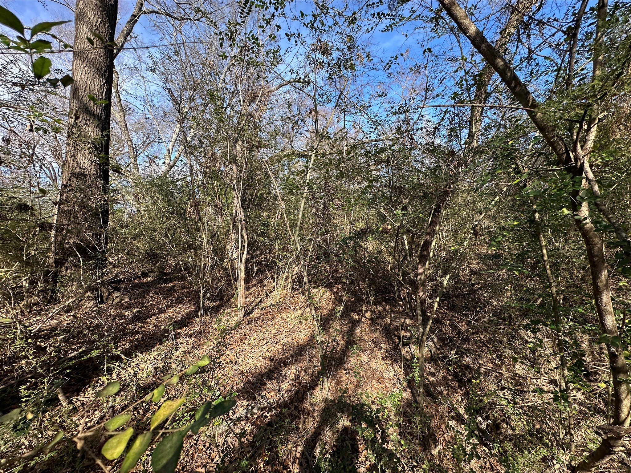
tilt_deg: +0.2
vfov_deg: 85.7
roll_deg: +0.9
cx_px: 316
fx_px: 255
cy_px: 236
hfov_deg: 102.1
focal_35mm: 14
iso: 40
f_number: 2.2
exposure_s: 1/320
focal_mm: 2.22
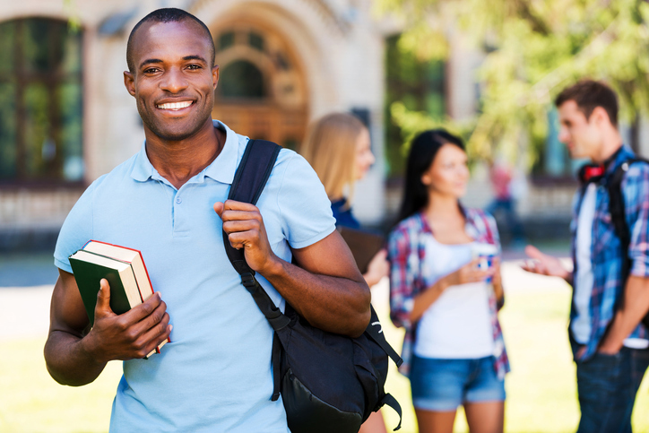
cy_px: 216
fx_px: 2344
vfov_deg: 10.6
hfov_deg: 15.8
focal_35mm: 130
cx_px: 324
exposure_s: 1/160
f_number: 4.5
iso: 100
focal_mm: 130
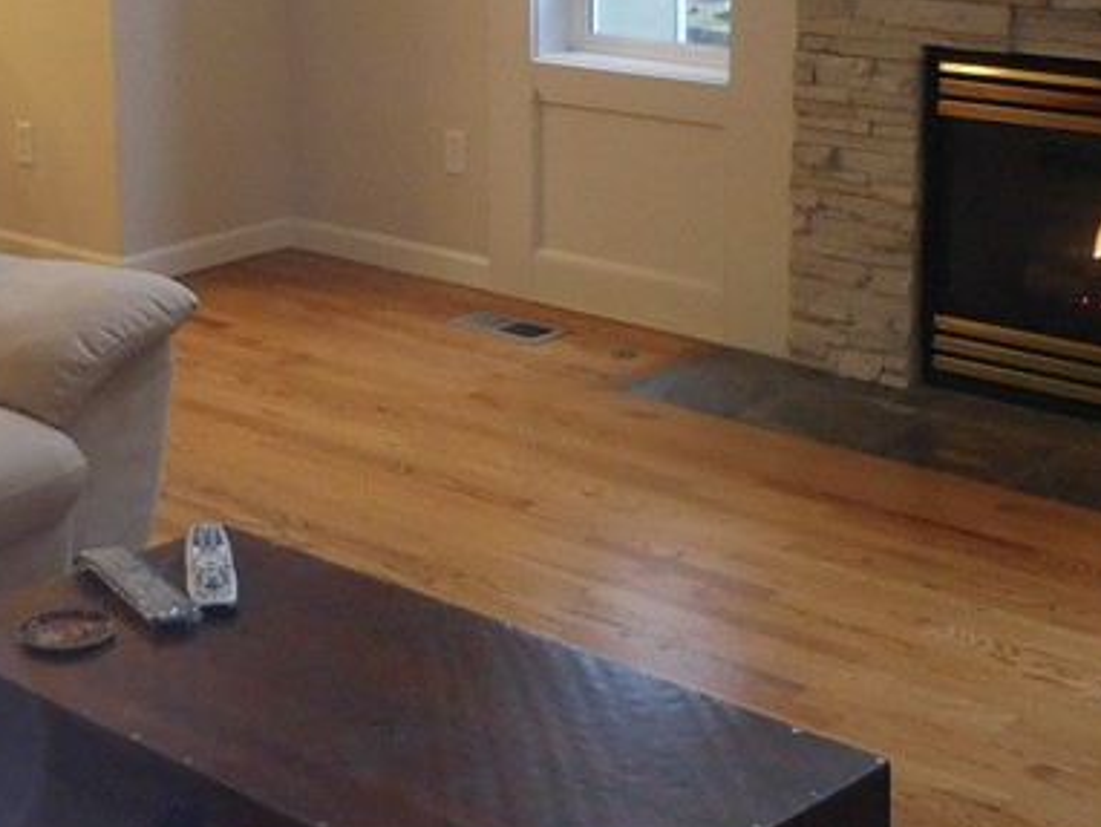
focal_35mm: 67
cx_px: 308
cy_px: 127
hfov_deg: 28.6
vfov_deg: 21.6
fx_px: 2132
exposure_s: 1/30
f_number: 3.3
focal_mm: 4.5
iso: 360
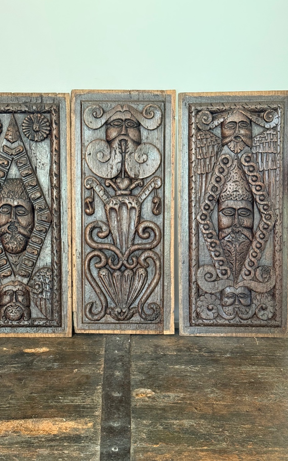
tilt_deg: -13.4
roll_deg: -1.0
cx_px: 128
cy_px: 230
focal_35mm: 51
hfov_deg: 25.3
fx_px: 641
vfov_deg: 39.6
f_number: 1.78
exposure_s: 1/40
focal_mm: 6.76
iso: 250
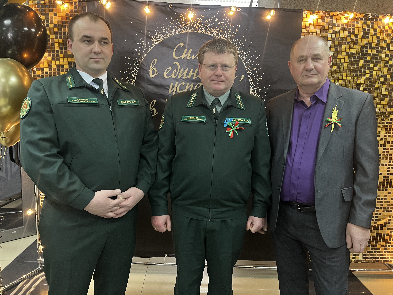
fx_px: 295
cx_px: 196
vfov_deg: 53.1
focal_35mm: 26
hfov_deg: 67.3
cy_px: 148
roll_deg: -1.1
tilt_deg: -5.0
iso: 250
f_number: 1.6
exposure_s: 1/50
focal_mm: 5.1
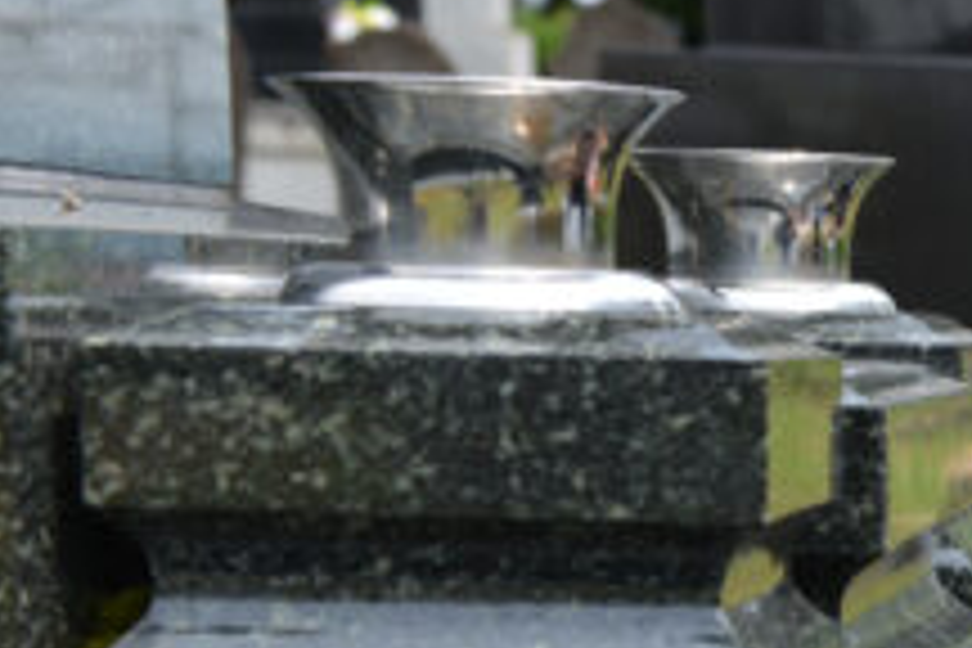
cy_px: 1051
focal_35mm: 164
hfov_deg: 11.4
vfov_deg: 8.2
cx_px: 1858
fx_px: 4428
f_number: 7.1
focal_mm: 42
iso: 100
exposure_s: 1/200
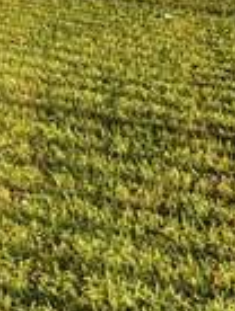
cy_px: -171
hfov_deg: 12.4
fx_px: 1002
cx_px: -169
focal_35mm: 111
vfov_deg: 16.0
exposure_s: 1/5
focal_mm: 6.76
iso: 1600
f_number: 1.78
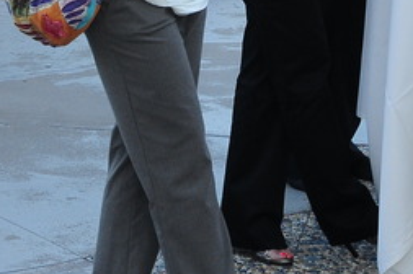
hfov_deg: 10.4
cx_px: 206
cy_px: -158
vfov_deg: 6.8
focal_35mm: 198
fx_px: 2269
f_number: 6.3
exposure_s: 1/100
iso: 400
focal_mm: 38
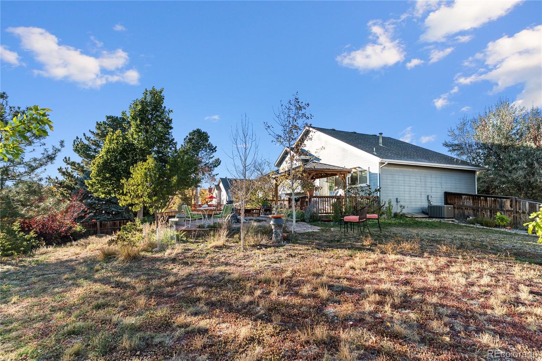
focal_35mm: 17
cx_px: 271
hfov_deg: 93.3
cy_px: 180
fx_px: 256
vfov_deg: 70.5
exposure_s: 1/100
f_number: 5.6
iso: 100
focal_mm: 17
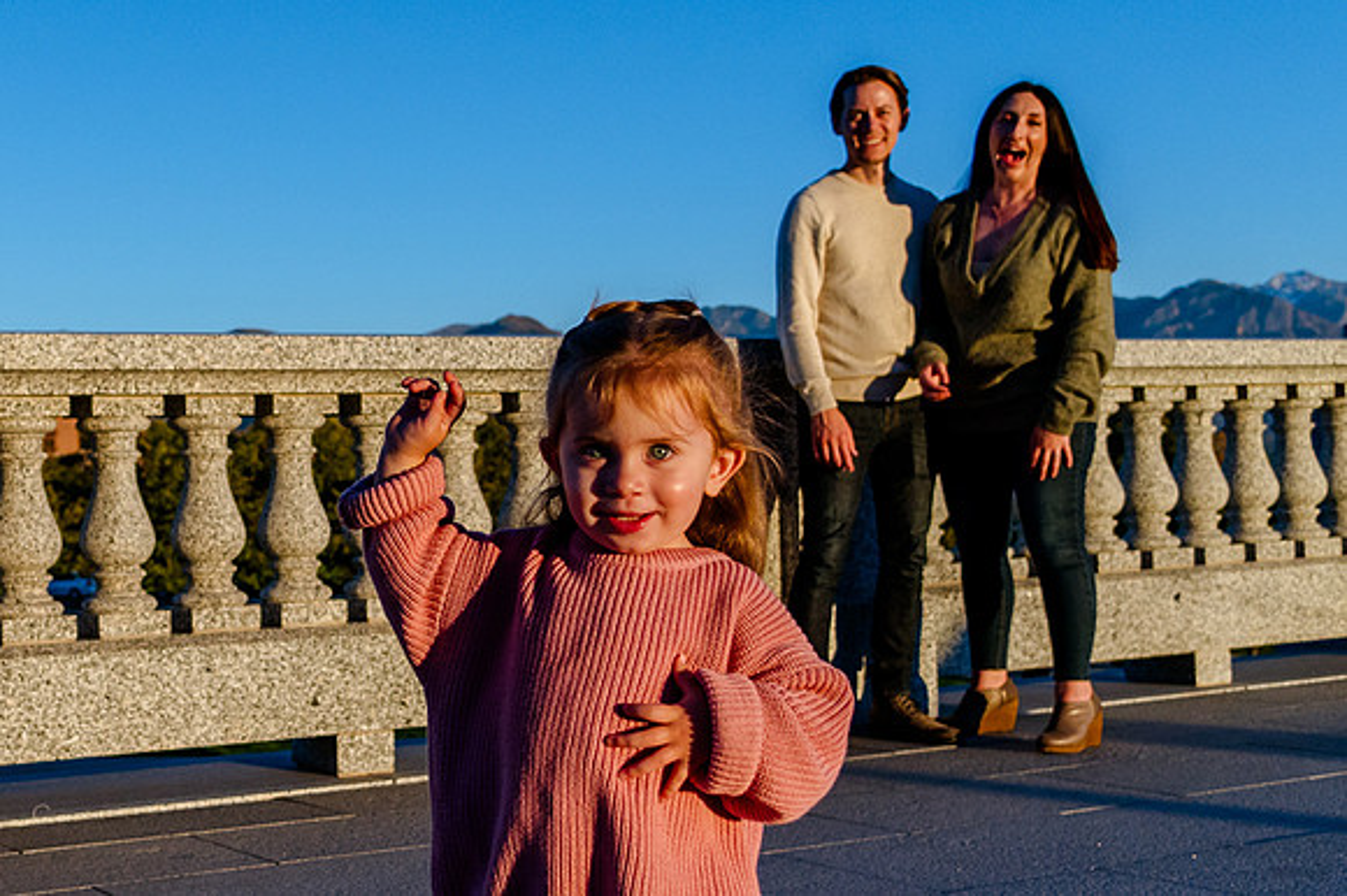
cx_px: 161
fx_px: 1969
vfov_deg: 25.7
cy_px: 465
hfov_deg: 35.7
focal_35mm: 53
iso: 500
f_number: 4
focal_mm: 24
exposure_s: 1/5000
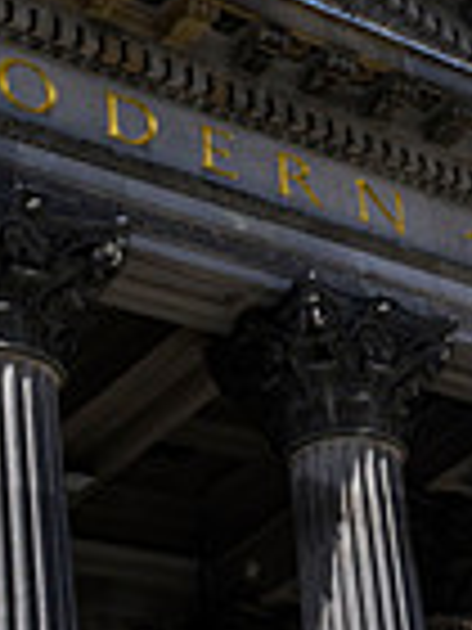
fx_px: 2036
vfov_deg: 17.3
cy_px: 551
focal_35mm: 112
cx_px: 1319
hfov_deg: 10.3
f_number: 6.3
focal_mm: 24
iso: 500
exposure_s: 1/3200
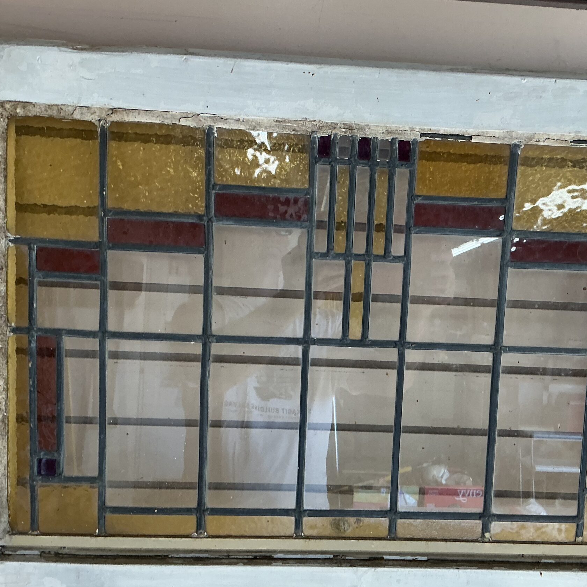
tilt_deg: -14.8
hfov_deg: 42.5
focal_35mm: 39
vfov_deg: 42.8
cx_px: 369
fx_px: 748
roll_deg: -2.7
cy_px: 318
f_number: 1.8
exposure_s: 1/60
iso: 50
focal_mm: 3
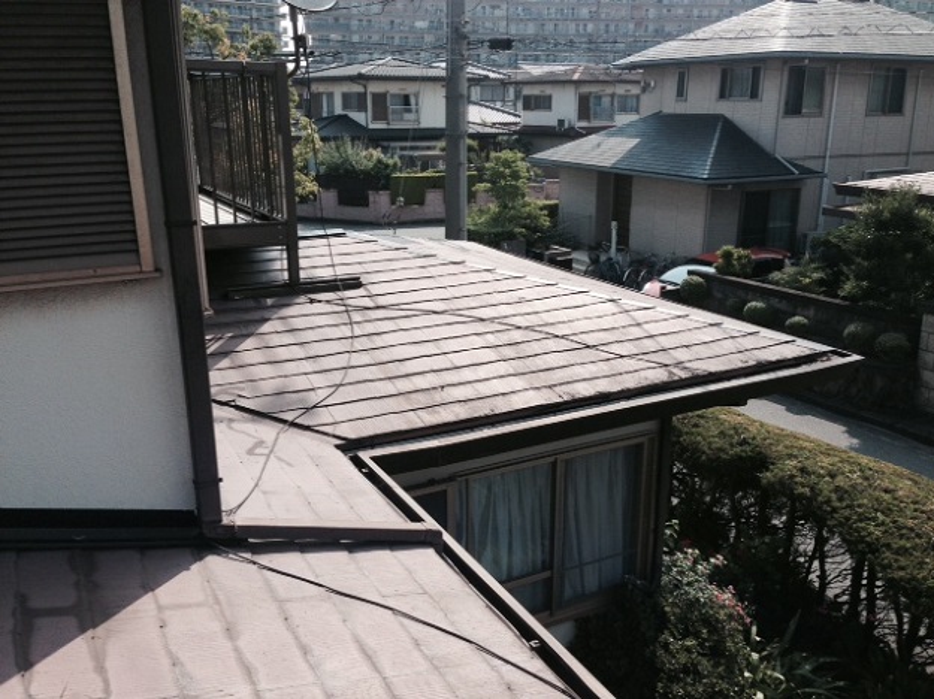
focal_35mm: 33
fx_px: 890
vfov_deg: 42.9
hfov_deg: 55.4
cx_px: 467
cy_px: 350
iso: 50
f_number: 2.4
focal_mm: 4.12
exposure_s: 1/1466
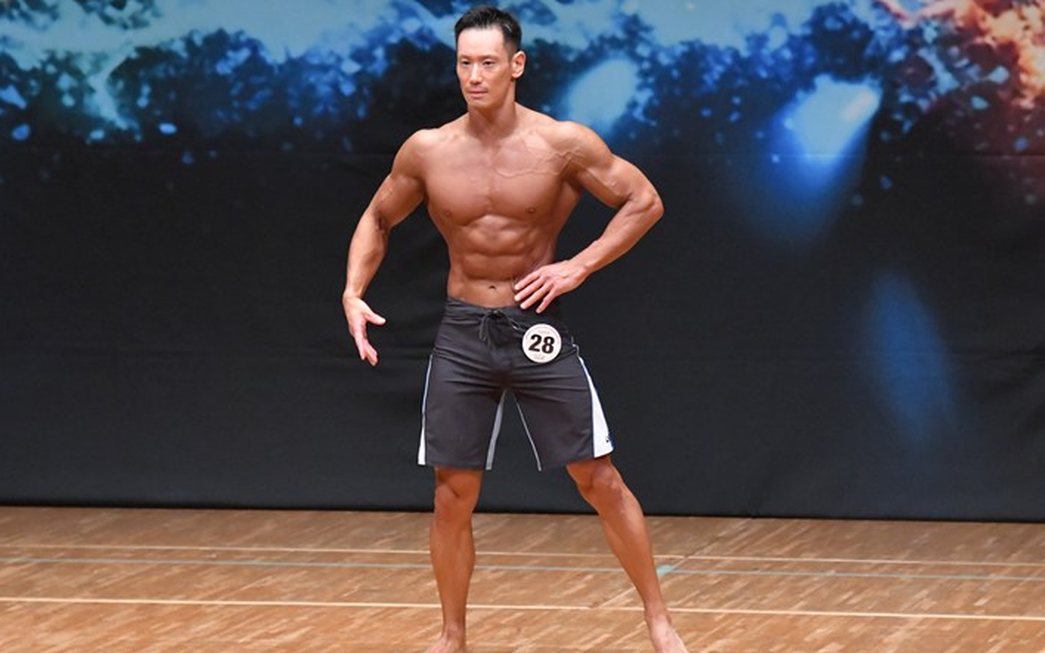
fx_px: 9054
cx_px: 529
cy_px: 369
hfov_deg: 6.6
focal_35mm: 318
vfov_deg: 4.1
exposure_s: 1/400
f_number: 5.6
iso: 8000
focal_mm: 190
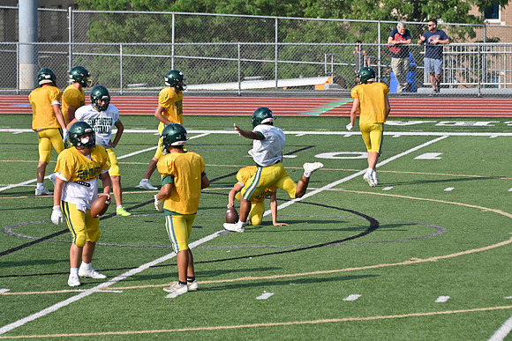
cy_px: 170
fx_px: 3627
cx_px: 256
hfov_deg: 8.1
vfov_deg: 5.4
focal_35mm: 255
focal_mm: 170
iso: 125
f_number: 5.6
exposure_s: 1/800
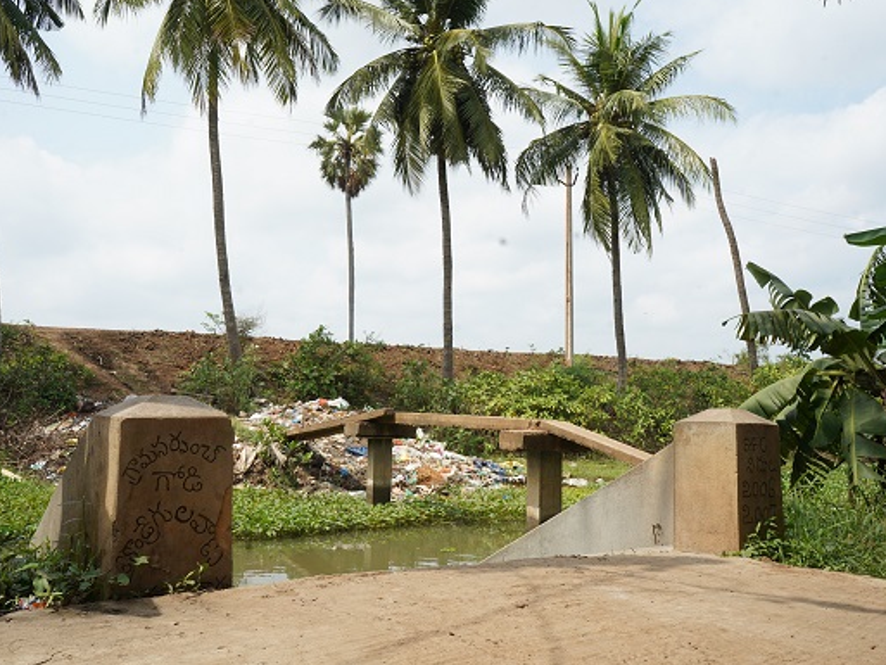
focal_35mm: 31
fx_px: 794
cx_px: 419
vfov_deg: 45.5
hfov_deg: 58.3
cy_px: 332
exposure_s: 1/100
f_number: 11
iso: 100
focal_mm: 28
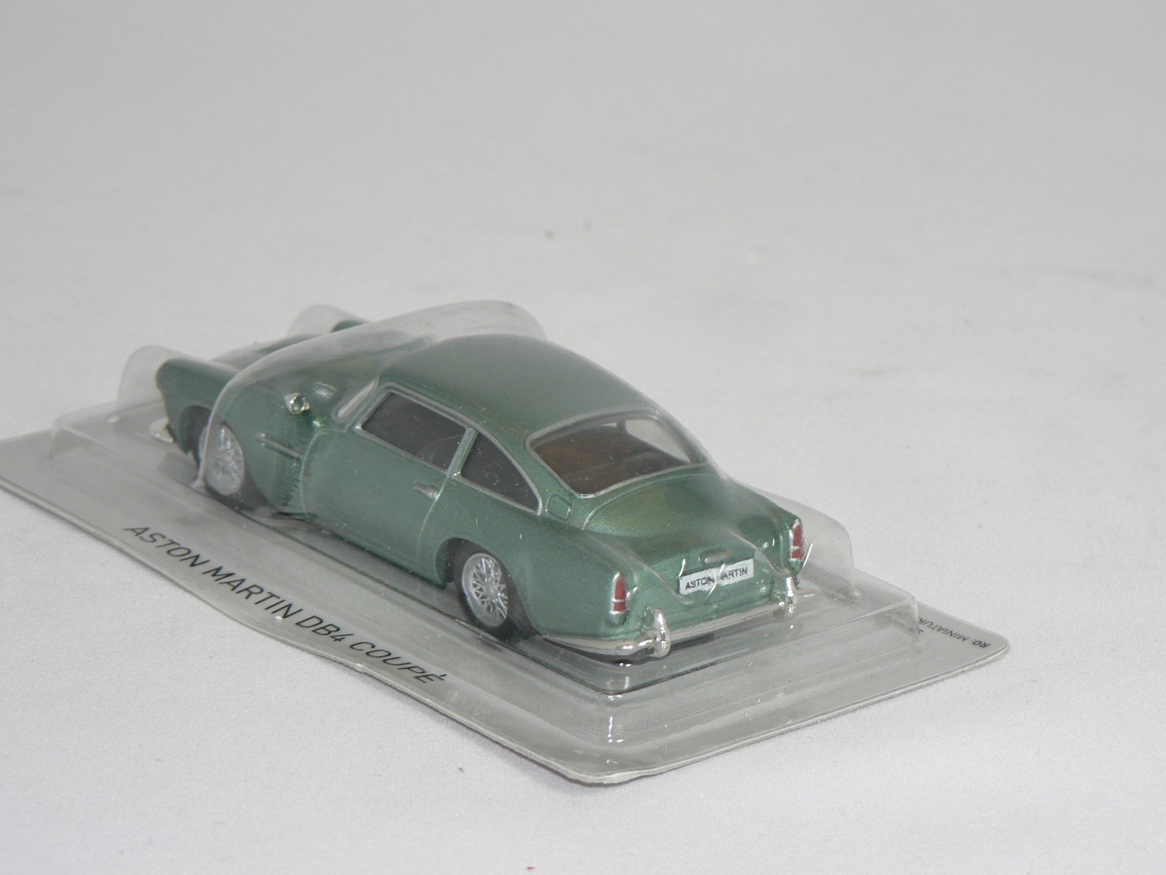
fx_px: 4412
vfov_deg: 11.3
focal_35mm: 131
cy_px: 451
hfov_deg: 15.1
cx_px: 597
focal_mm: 20.7
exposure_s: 1/60
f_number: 3.2
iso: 80
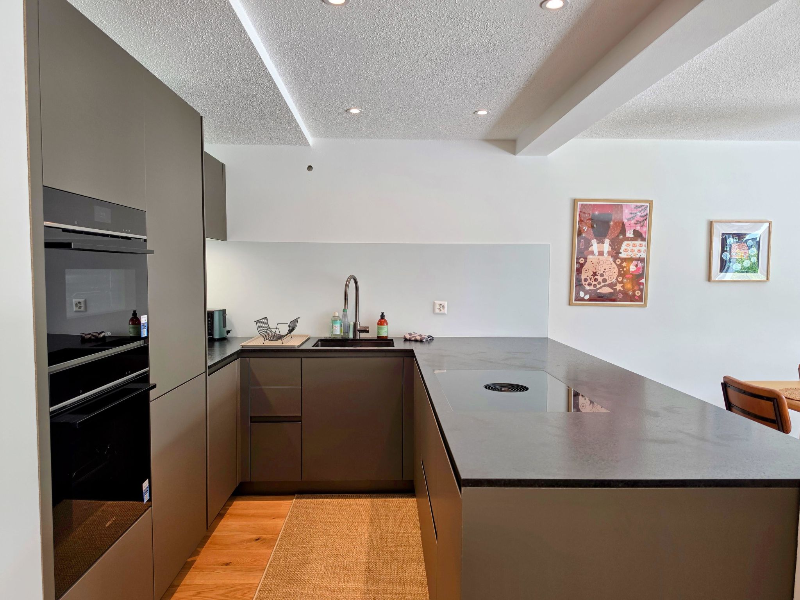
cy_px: 300
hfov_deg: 73.9
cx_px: 400
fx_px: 532
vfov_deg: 58.9
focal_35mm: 23
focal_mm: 6.5
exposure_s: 1/100
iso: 80
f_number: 1.4
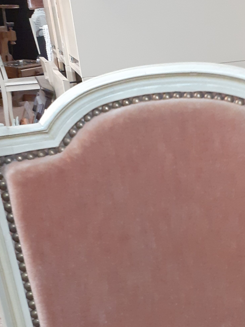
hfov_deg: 25.2
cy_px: 272
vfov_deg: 32.6
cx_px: 198
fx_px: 538
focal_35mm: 57
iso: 250
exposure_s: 1/25
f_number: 1.9
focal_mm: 3.6
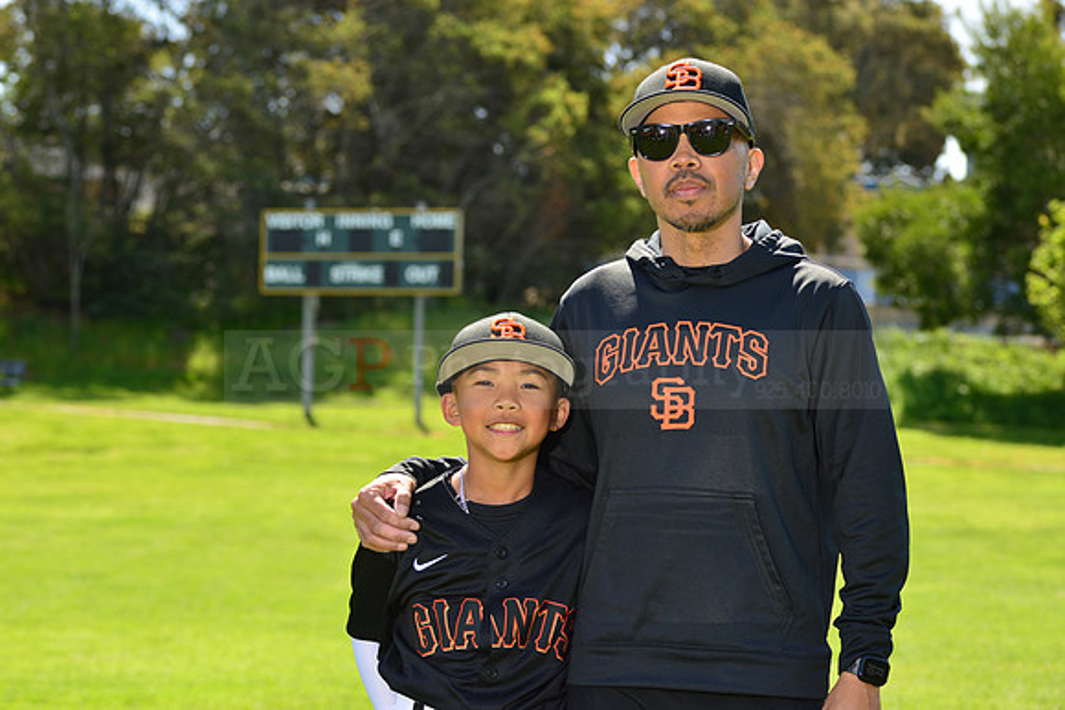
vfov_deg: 12.5
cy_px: 355
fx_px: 3255
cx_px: 532
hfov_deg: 18.6
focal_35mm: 110
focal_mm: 110
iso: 200
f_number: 8
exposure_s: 1/250
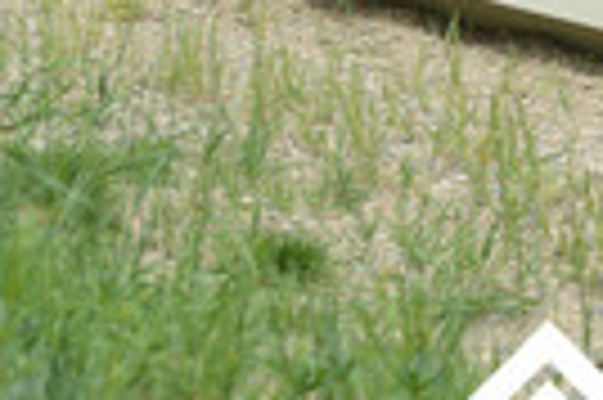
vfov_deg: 2.4
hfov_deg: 3.5
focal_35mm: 582
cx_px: 806
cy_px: 43
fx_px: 9737
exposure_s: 1/640
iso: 220
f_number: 6.3
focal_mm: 195
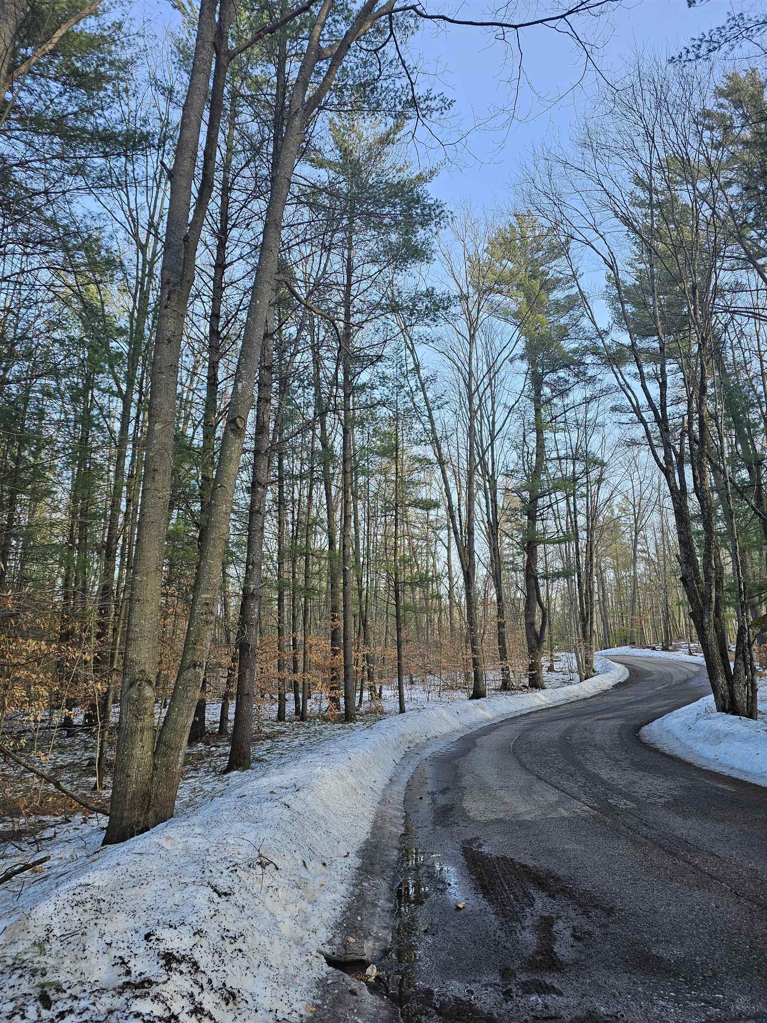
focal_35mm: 23
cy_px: 512
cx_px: 384
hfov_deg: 58.9
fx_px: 679
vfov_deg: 73.9
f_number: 1.7
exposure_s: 1/180
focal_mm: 6.3
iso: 32
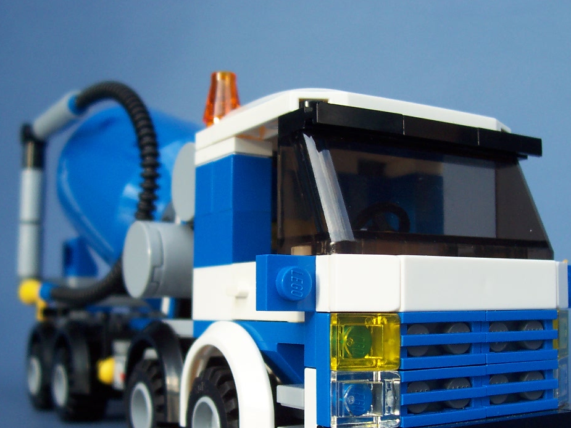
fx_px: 792
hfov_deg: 39.6
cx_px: 315
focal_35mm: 48
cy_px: 275
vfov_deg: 30.1
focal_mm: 5.6
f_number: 2.8
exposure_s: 1/250
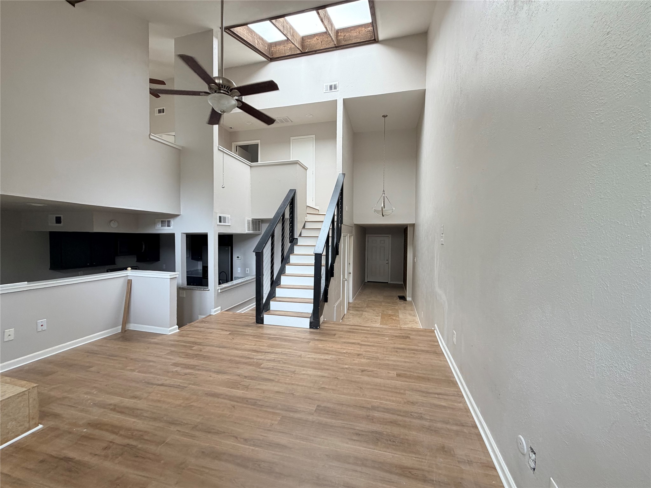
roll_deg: +0.2
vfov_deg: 85.7
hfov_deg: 102.1
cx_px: 326
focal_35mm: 14
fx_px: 263
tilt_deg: -1.9
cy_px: 244
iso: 200
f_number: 2.2
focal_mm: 2.22
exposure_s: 1/121
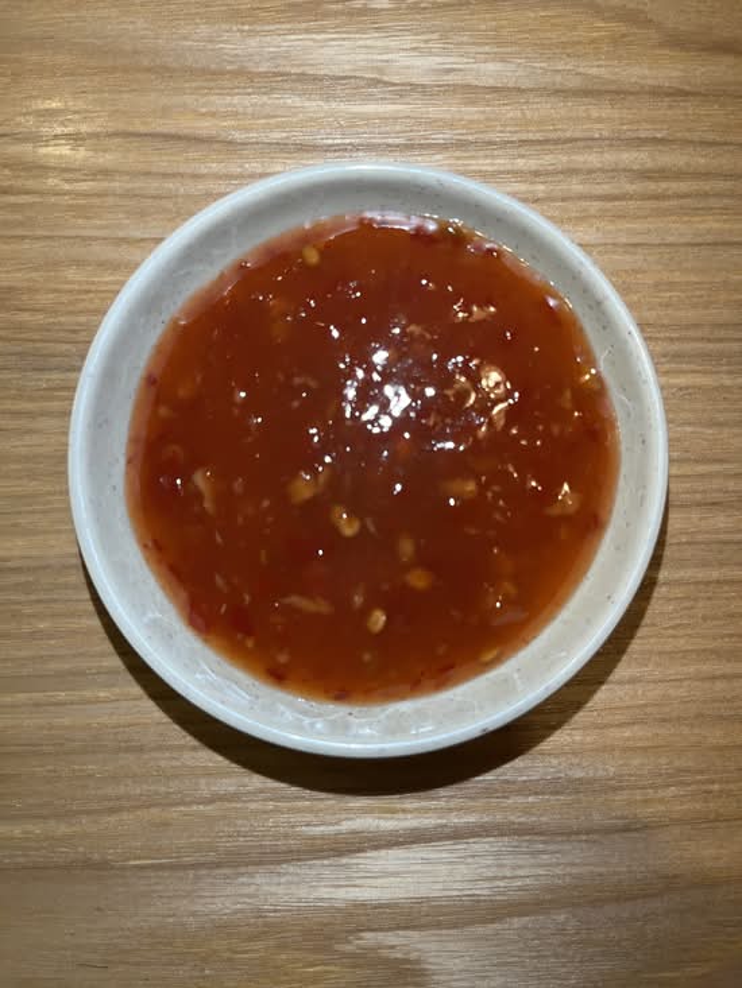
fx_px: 743
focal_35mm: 26
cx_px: 371
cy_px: 494
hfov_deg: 53.1
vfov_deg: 67.3
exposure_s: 1/60
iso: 80
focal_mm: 5.1
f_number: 1.6
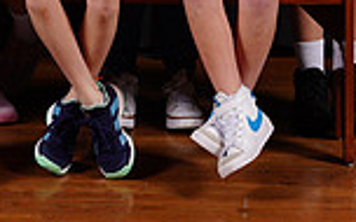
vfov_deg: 5.3
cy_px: -214
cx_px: 110
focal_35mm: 241
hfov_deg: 8.7
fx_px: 2338
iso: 200
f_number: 5.6
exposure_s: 1/250
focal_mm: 62
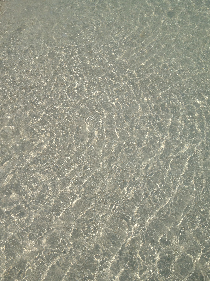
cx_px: 95
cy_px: 152
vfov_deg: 46.8
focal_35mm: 40
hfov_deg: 35.9
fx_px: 324
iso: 50
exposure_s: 1/7937
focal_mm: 4.28
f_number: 2.4
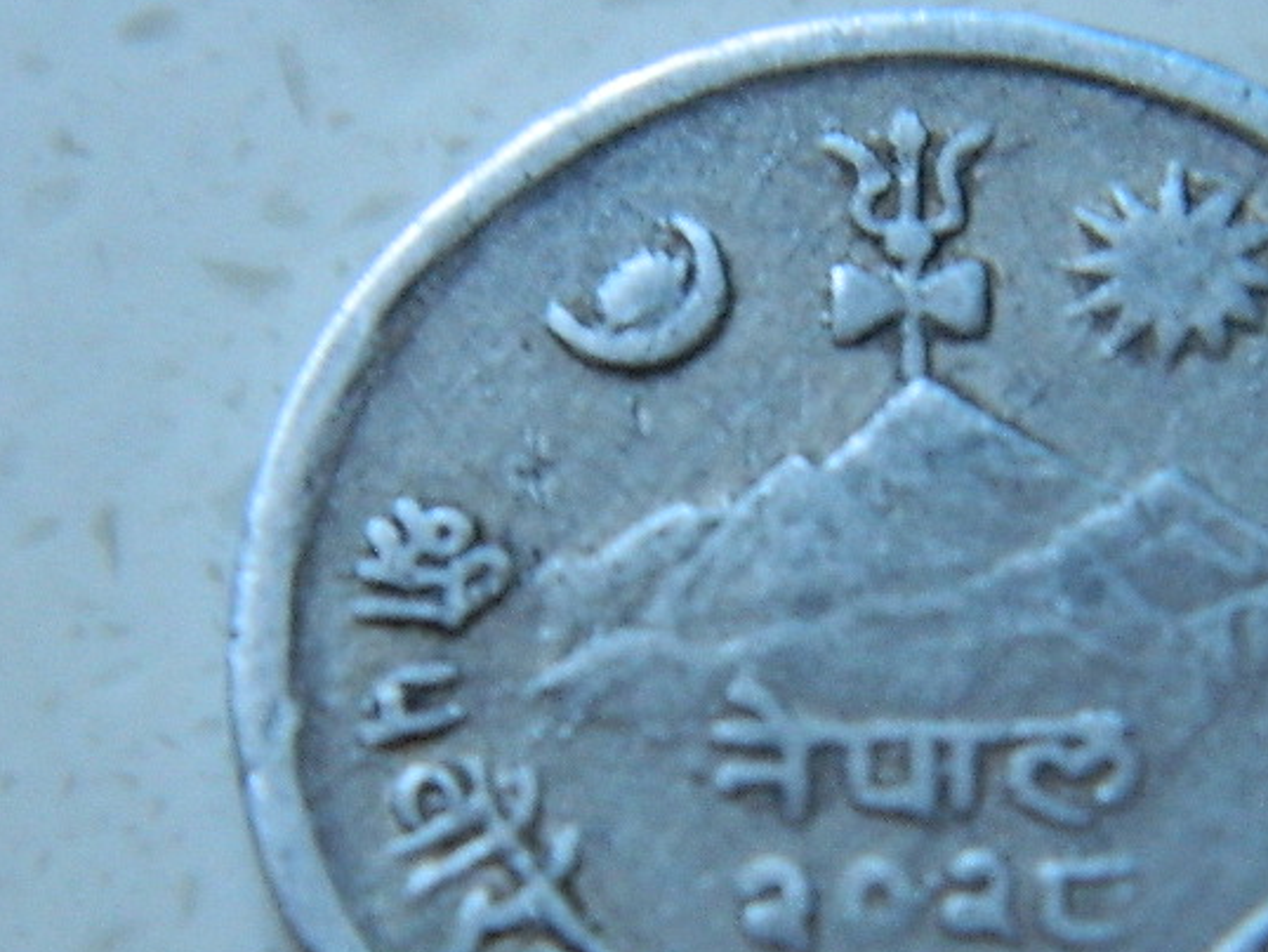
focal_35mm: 196
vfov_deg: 7.6
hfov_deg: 10.1
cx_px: 881
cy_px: 719
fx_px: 7183
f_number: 4.5
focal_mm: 18.6
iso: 400
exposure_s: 1/40
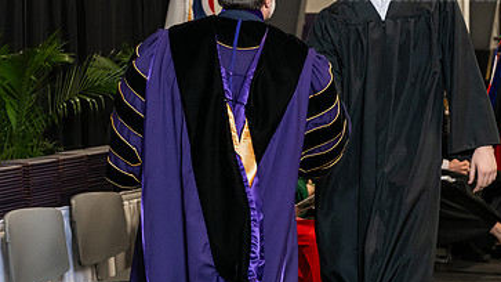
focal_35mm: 97
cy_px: 24
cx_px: 268
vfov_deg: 12.4
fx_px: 1288
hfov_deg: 22.0
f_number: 5
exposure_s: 1/200
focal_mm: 58
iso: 2500
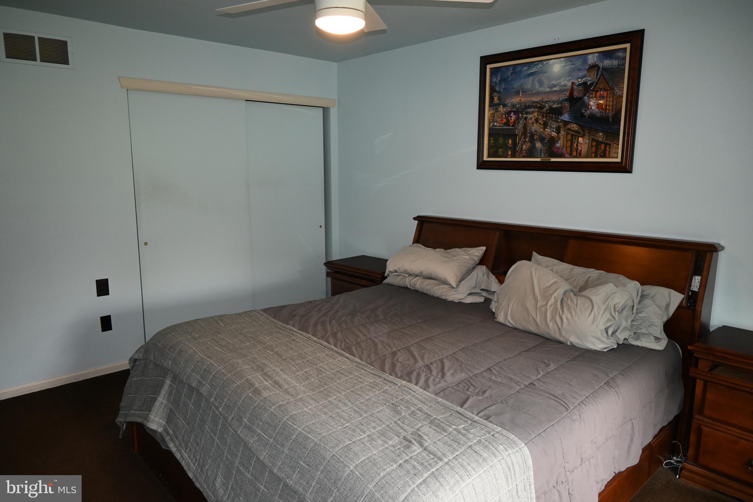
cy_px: 251
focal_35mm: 24
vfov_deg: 53.1
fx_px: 502
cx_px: 376
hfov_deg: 73.7
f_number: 3.5
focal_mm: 16
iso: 560
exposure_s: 1/60
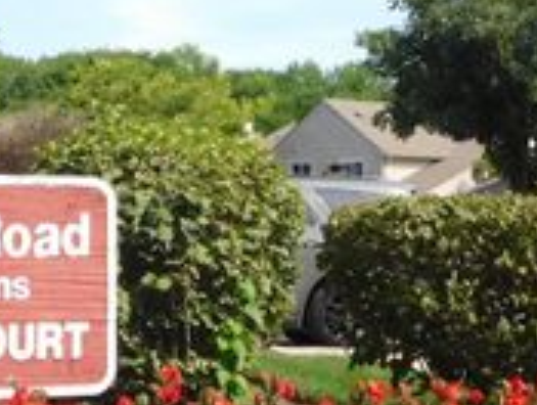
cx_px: 89
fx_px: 1772
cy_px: 152
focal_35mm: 114
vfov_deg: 13.0
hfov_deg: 17.1
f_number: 3.6
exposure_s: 1/500
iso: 125
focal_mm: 7.1
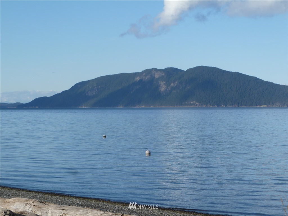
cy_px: 108
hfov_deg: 19.1
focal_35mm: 103
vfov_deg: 14.4
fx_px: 857
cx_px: 144
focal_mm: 18.3
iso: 80
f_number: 4.8
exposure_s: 1/500
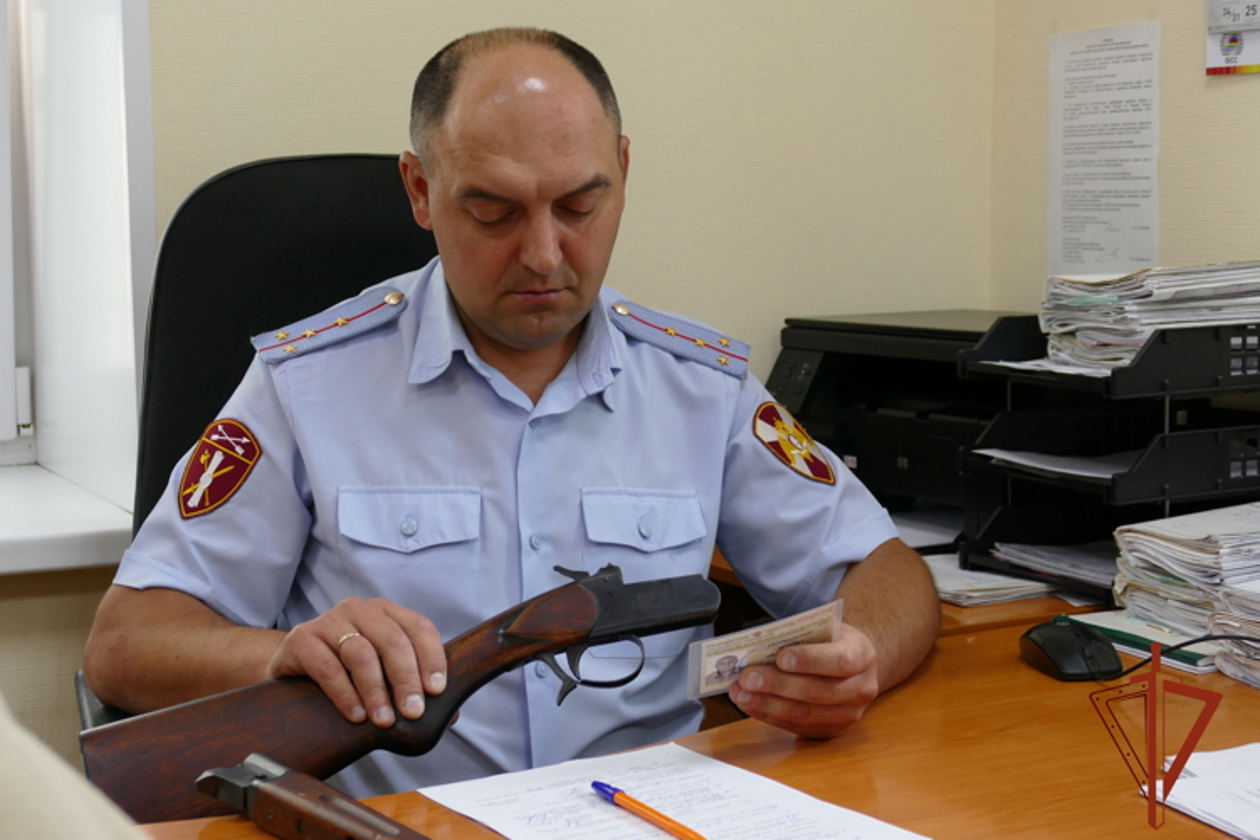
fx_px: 2065
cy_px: 420
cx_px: 630
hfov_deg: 33.9
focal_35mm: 59
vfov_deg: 23.0
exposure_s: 1/80
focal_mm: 21.41
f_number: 3.5
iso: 400
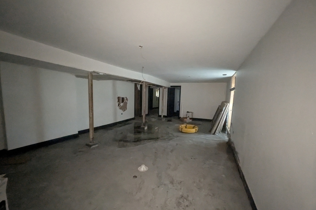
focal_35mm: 15
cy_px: 111
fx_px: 132
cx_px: 161
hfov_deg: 100.4
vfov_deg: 77.3
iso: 6194
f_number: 2.2
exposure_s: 1/19.9
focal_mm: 1.85
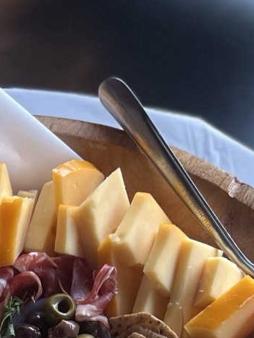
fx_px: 880
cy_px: 517
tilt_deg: -80.3
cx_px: -2
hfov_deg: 16.1
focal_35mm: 90
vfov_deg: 19.0
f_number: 1.5
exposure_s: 1/60
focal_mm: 5.7
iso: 160
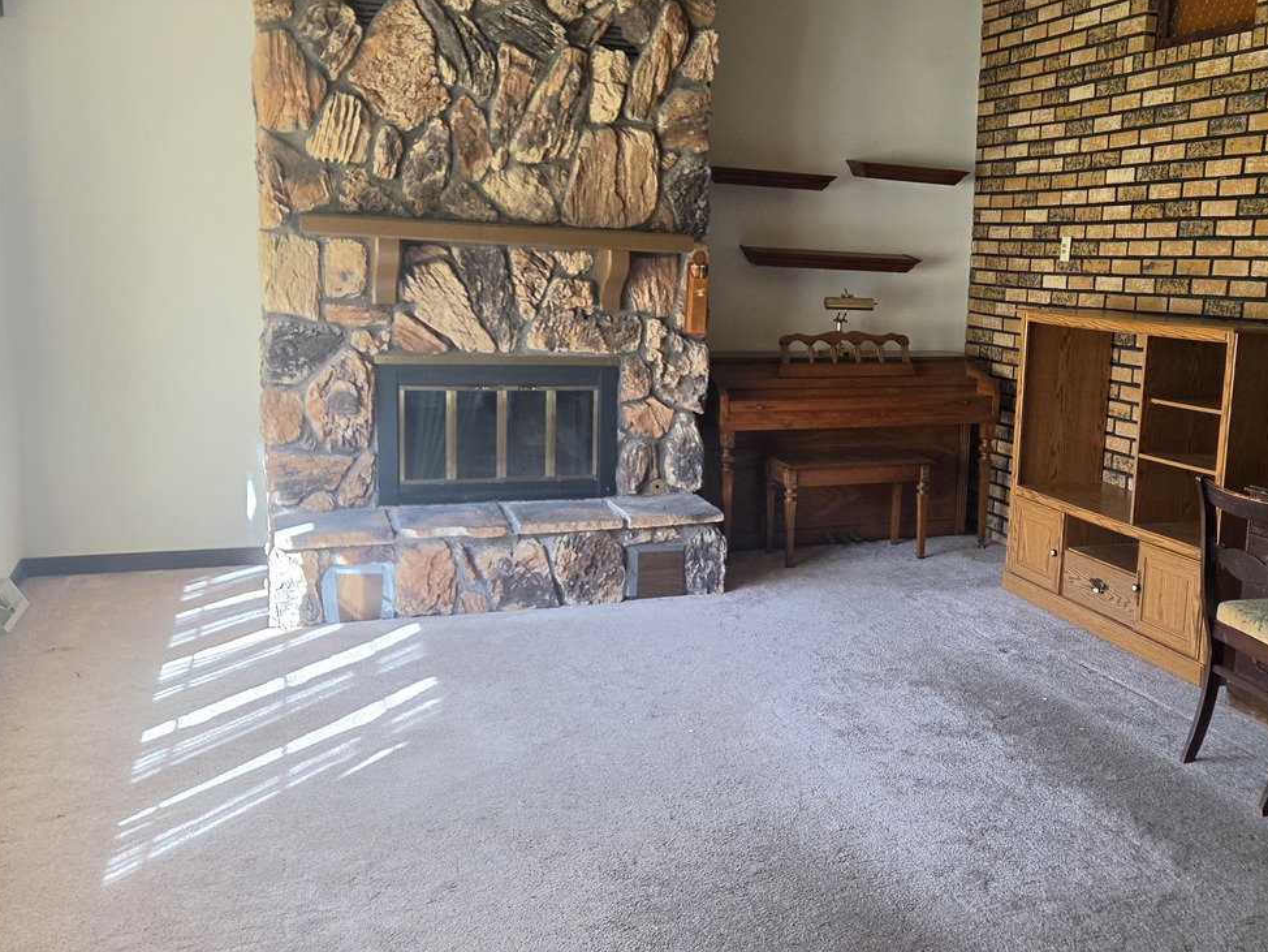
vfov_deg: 41.8
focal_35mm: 34
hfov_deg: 53.0
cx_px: 840
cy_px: 448
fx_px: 1246
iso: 250
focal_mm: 5.4
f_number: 1.8
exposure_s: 1/180
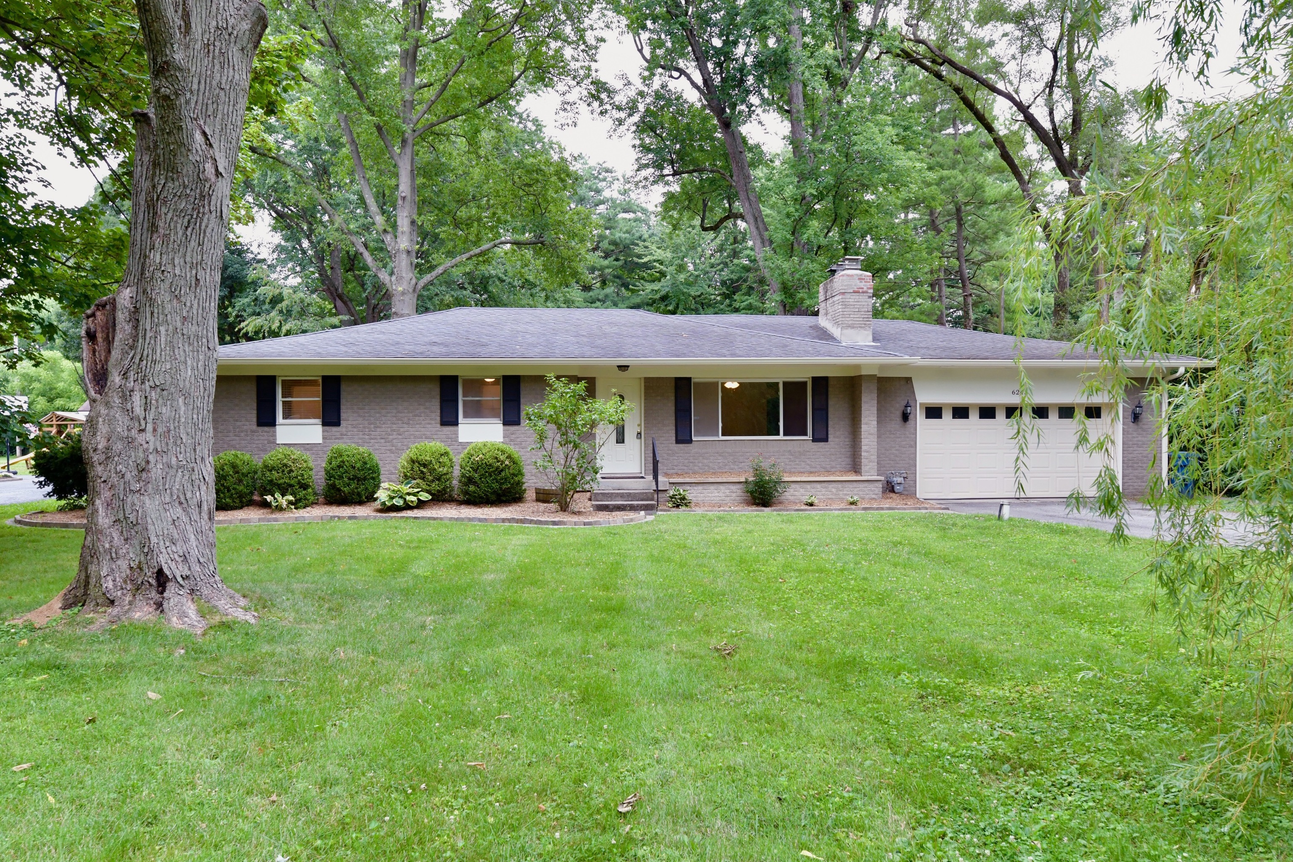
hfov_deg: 78.6
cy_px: 431
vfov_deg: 57.2
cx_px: 646
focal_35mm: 22
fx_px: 790
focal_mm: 22
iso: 1000
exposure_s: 1/160
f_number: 6.3
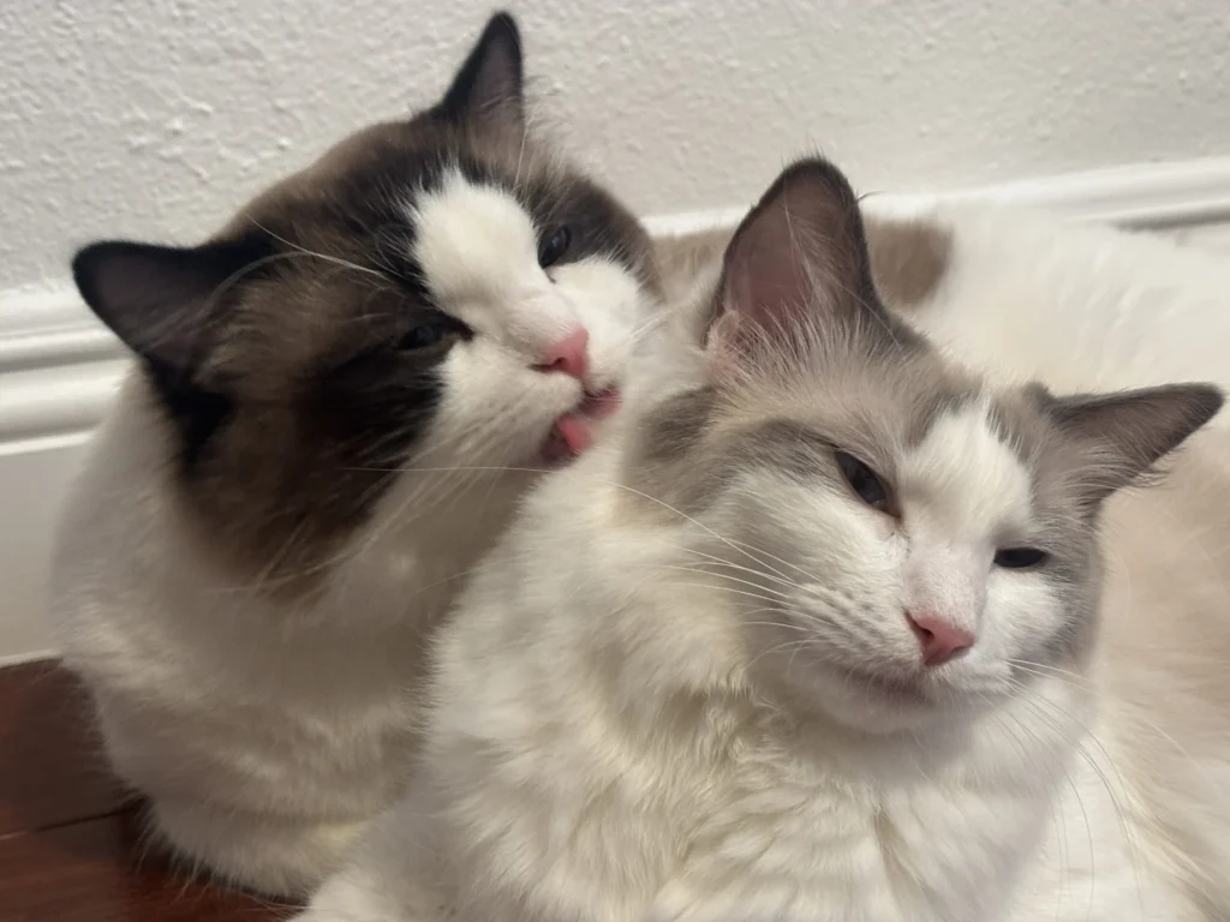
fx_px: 1848
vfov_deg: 28.0
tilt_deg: -19.4
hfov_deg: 36.8
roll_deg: +1.3
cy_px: 461
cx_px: 615
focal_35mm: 52
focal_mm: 5.96
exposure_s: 1/40
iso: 125
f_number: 1.6
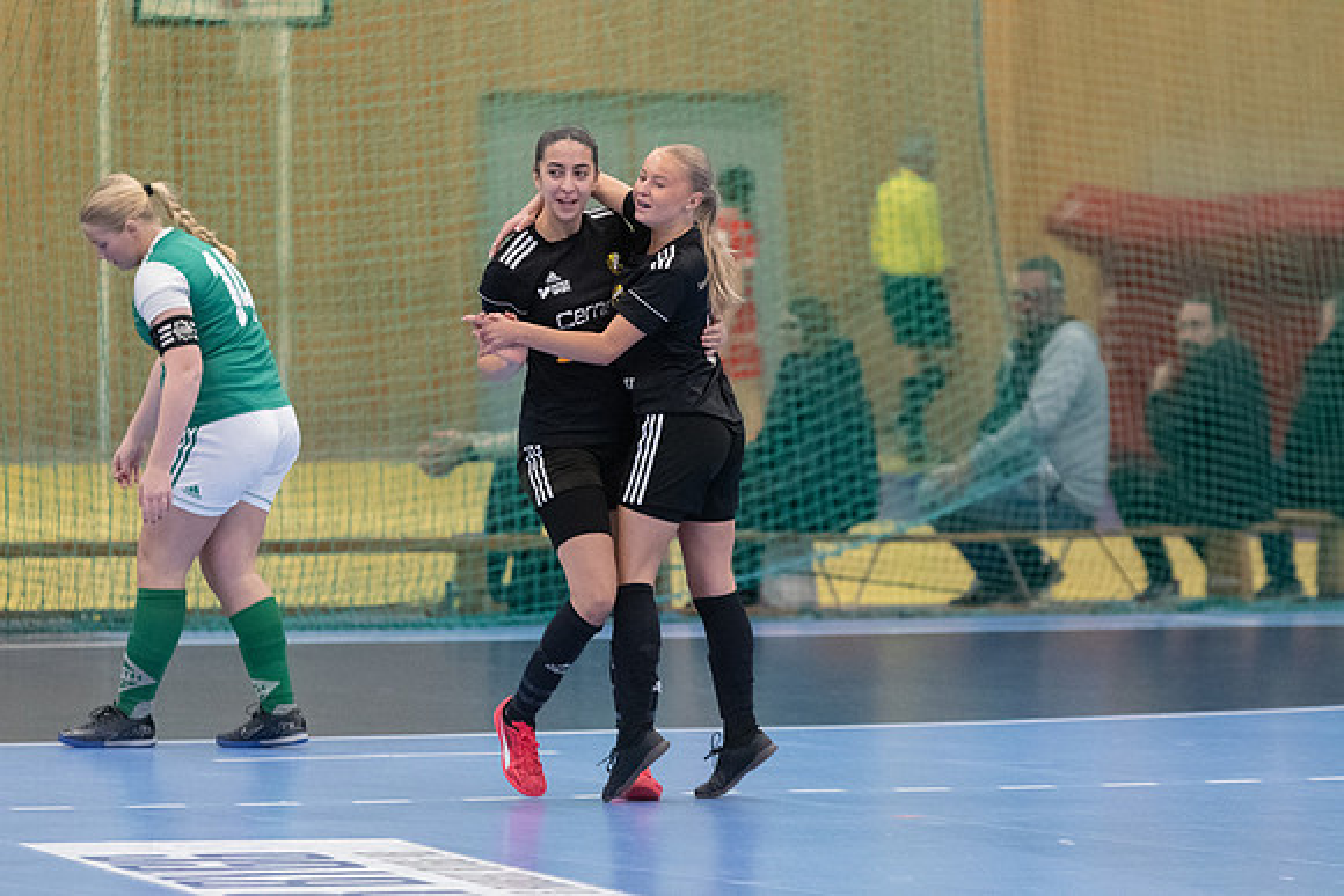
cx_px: 672
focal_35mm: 300
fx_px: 11202
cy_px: 448
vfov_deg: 4.6
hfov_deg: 6.9
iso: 8000
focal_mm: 200
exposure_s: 1/500
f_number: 3.5
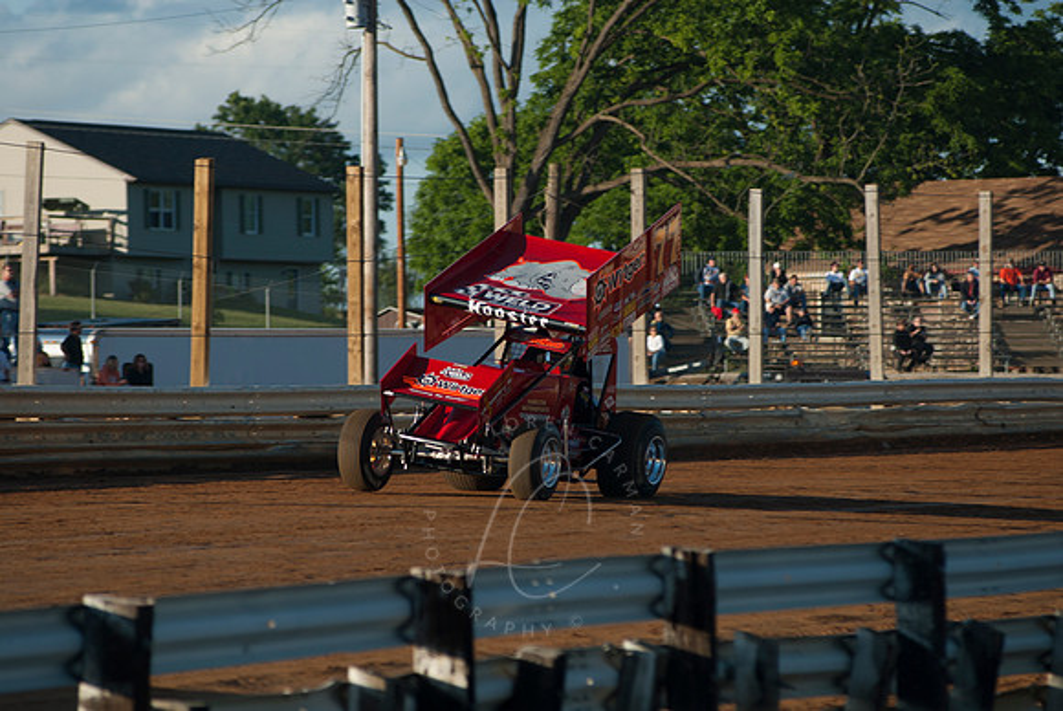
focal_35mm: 300
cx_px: 532
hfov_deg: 6.9
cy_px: 356
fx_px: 8867
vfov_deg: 4.6
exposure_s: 1/640
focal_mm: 200
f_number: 4
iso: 100
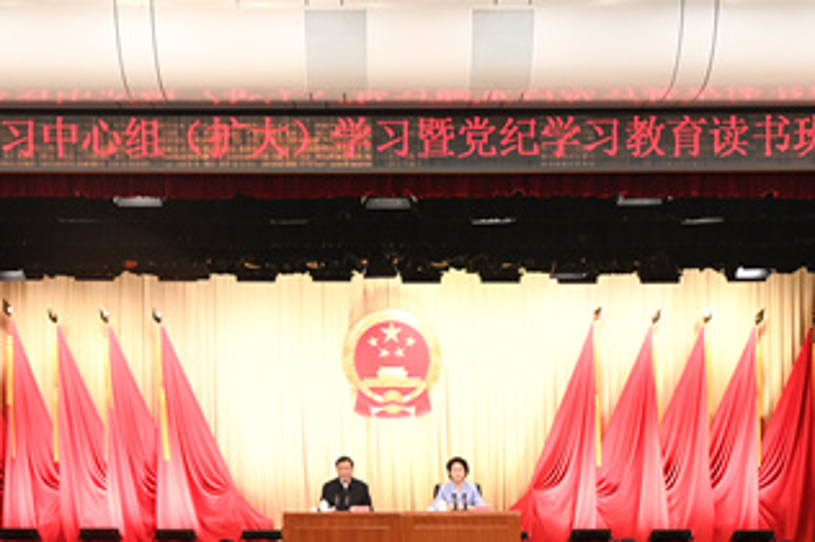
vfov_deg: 18.8
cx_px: 415
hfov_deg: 28.9
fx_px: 1583
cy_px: 556
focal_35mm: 70
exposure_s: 1/100
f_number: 5.6
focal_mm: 34
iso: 2500
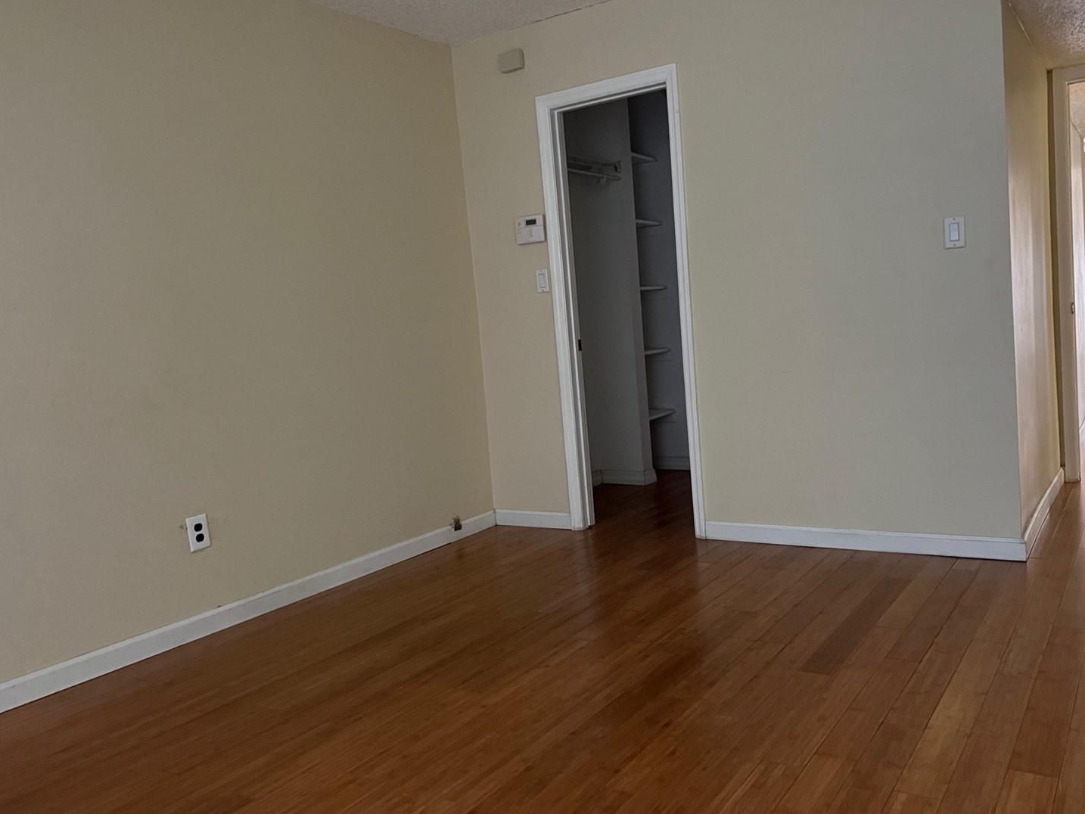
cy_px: 392
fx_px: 909
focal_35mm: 29
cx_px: 582
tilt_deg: -5.4
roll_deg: +4.6
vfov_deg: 48.2
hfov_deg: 61.6
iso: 500
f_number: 1.5
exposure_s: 1/40
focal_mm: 5.7
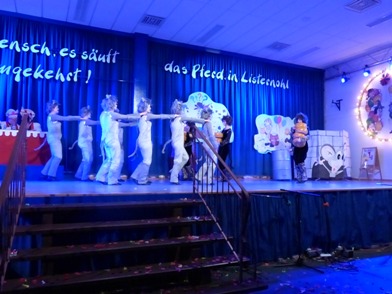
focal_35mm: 29
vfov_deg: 48.2
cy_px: 147
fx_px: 328
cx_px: 196
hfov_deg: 61.7
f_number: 2.8
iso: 1600
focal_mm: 5.2
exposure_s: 1/80
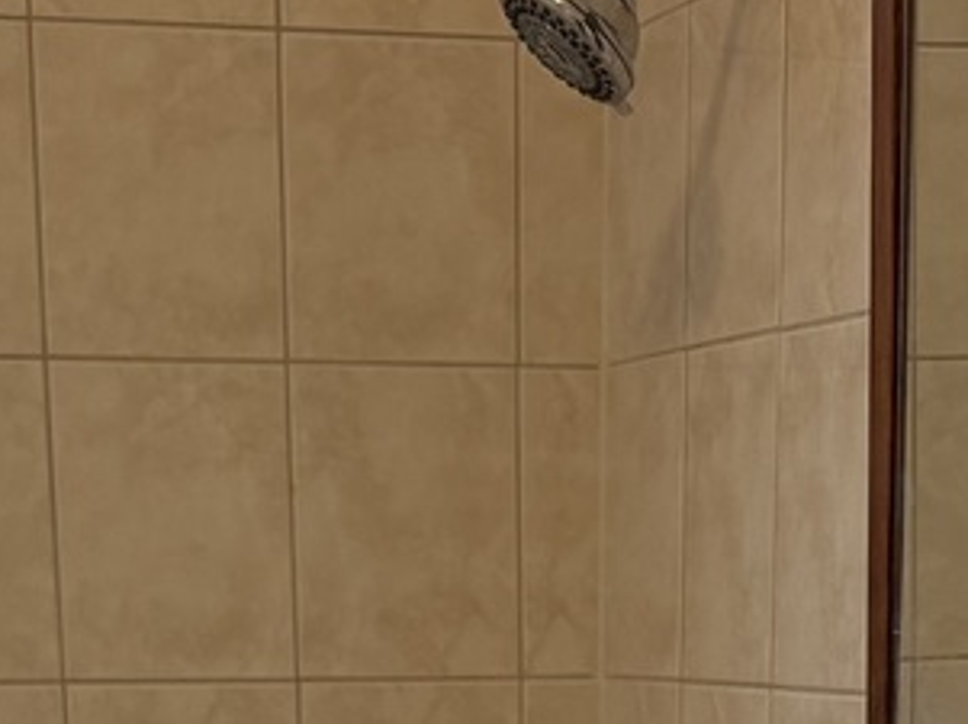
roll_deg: +0.6
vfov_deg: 11.2
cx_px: 547
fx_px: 3212
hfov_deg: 17.1
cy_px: 1599
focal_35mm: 115
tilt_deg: -17.3
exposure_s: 1/63
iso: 200
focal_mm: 6.76
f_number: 1.78
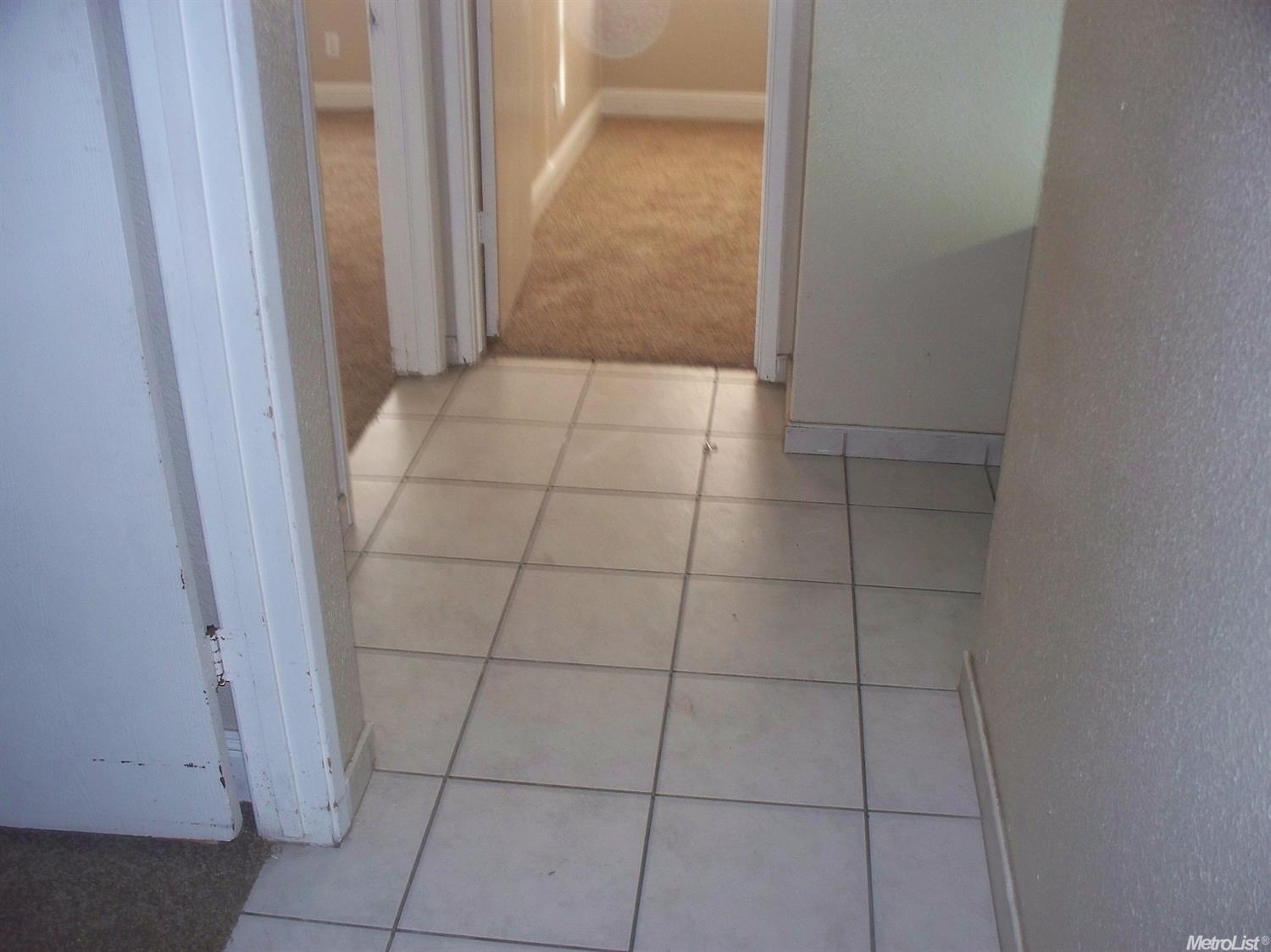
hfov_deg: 51.4
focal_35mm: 36
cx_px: 636
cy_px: 476
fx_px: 1321
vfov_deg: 39.6
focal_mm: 7.54
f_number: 2.8
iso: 200
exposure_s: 1/40
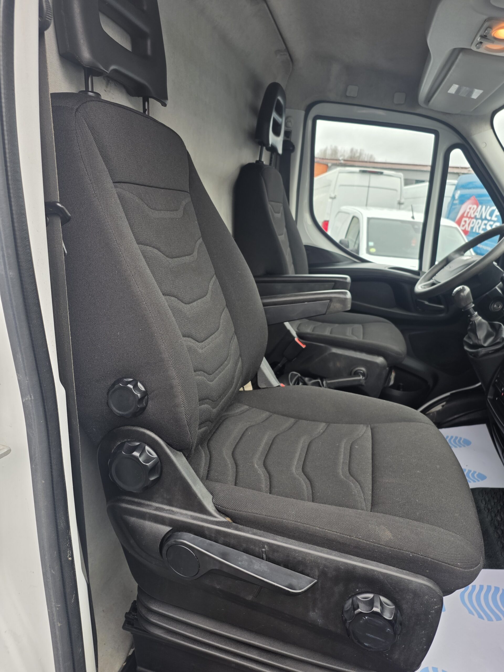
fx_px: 446
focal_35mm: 23
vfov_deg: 73.9
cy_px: 336
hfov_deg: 58.9
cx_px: 252
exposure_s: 1/180
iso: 64
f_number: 1.7
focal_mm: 6.25
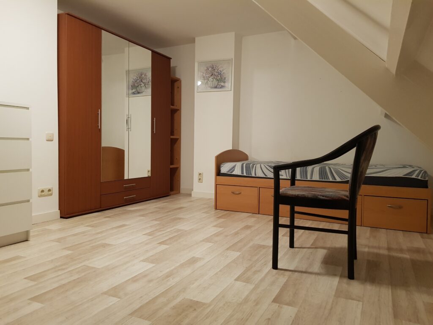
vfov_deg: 53.1
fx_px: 325
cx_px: 216
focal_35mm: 26
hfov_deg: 67.3
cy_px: 162
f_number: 1.7
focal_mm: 4.2
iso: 200
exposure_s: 1/25
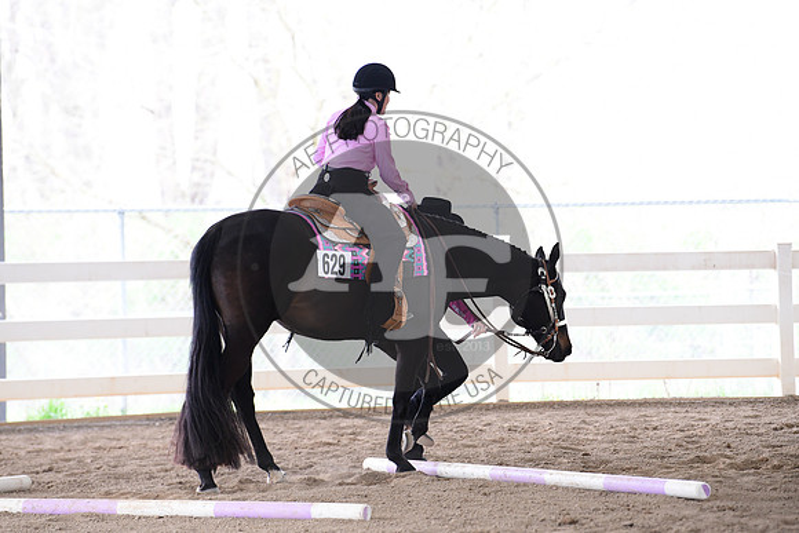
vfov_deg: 6.9
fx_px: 4440
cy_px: 266
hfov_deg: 10.3
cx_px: 400
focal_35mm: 200
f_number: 4.5
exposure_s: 1/400
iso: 2500
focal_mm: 200
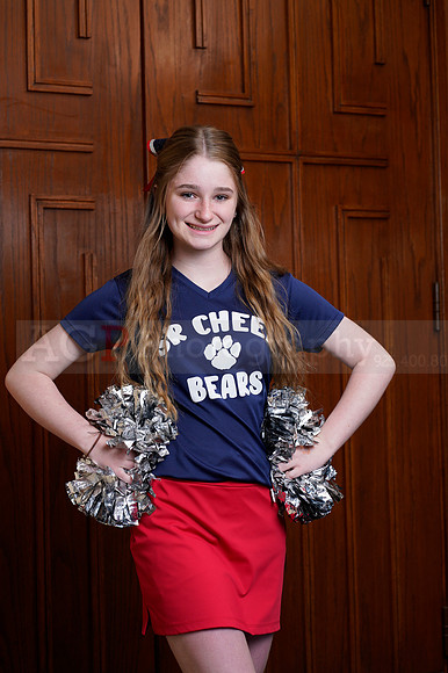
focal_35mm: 85
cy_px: 336
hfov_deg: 16.1
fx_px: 1588
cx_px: 224
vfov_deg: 23.9
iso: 200
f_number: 5.6
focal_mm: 85
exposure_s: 1/250
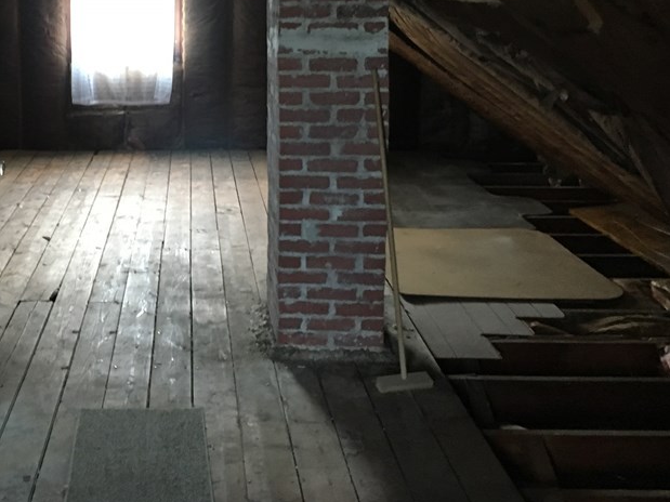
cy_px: 101
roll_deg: +0.6
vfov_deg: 29.6
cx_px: 155
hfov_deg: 38.5
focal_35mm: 48
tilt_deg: -9.4
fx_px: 929
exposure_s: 1/15
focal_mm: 4.15
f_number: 2.2
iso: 200
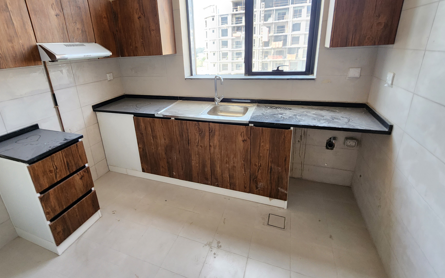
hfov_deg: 97.2
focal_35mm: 16
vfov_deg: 71.0
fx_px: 194
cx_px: 193
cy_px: 124
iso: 400
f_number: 2.2
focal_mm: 2.2
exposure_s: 1/50
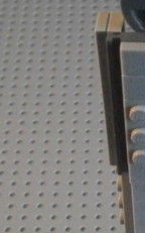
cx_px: 147
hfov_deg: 10.1
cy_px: 178
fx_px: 811
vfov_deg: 16.2
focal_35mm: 128
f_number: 2.9
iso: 800
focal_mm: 5.5
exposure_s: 1/125
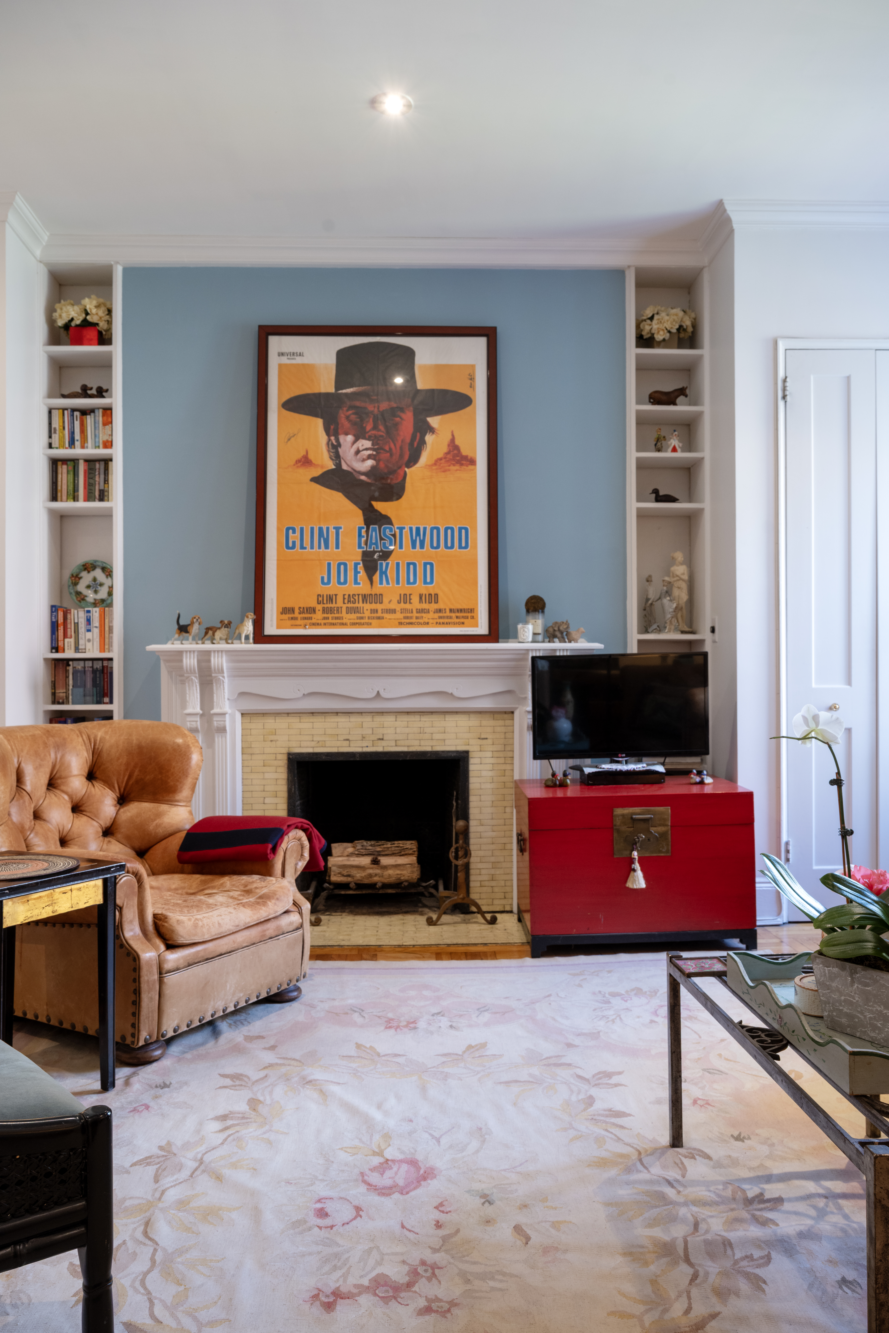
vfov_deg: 65.5
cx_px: 444
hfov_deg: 46.4
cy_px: 666
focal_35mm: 28
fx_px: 1037
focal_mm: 28
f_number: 8
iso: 400
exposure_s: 1/5
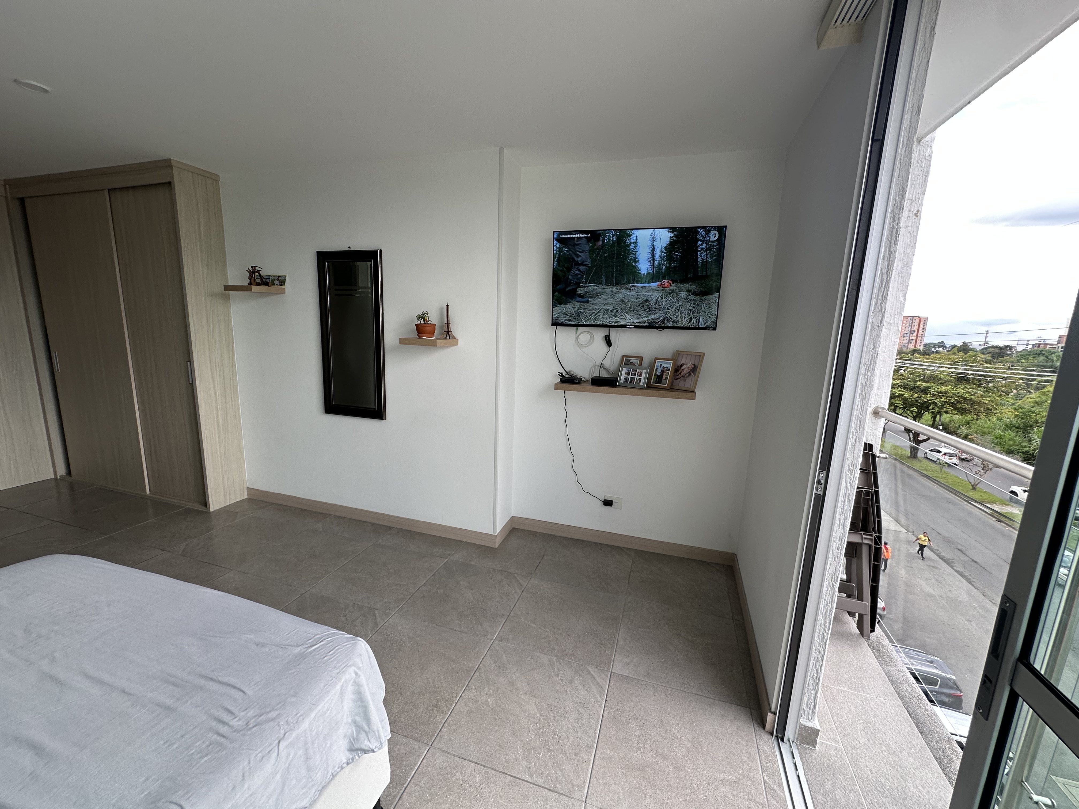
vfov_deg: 85.7
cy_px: 404
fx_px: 436
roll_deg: -2.0
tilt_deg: -10.1
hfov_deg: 102.1
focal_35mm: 14
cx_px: 540
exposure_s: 1/99
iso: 50
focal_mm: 2.22
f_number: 2.2
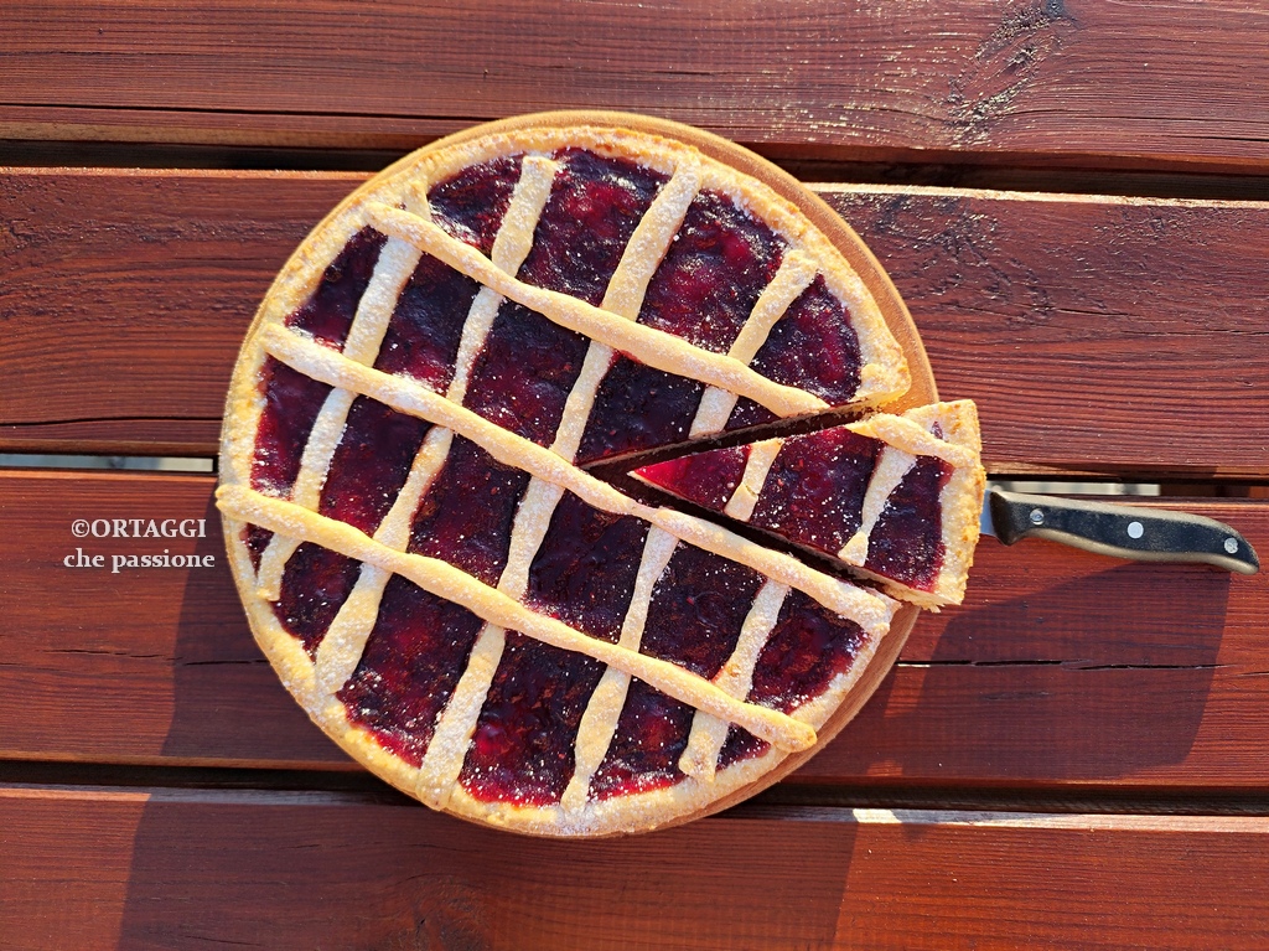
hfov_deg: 74.0
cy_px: 476
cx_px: 634
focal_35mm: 23
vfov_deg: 58.8
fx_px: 843
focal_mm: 6.14
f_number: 1.65
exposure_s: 1/344
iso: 50
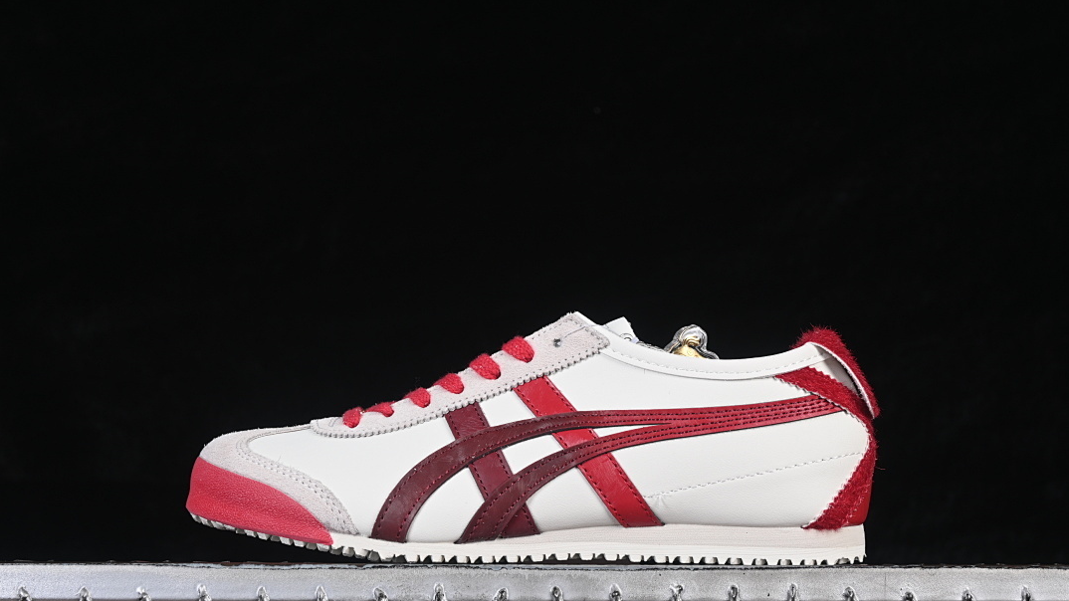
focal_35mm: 79
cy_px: 339
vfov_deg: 15.3
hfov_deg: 26.9
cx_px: 536
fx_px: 2239
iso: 160
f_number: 8
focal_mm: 50
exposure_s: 1/80
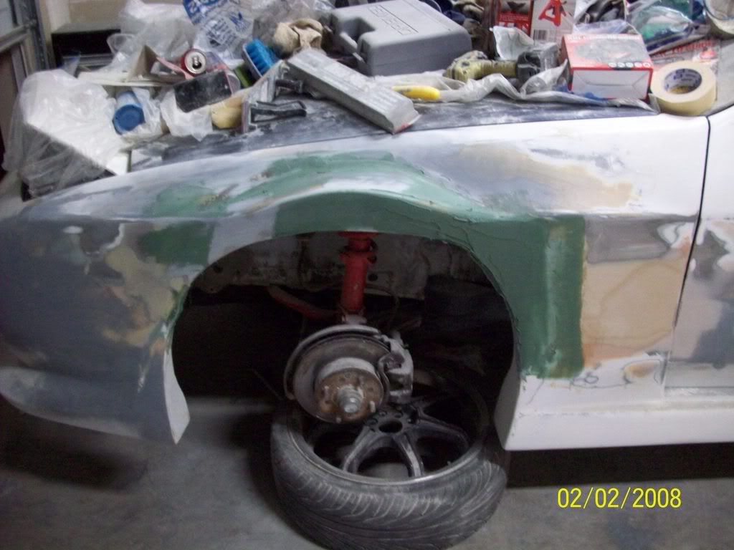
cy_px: 275
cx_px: 367
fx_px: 785
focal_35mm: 37
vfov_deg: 38.7
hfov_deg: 50.1
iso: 200
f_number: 2.8
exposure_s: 1/8
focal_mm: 6.2
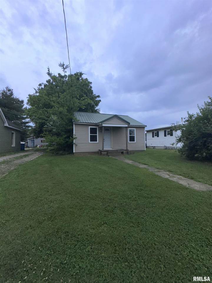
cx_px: 106
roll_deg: -0.7
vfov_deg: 102.1
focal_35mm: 14
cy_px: 142
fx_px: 114
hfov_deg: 85.7
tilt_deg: +2.3
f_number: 2.2
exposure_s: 1/5291
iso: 32
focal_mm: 2.22
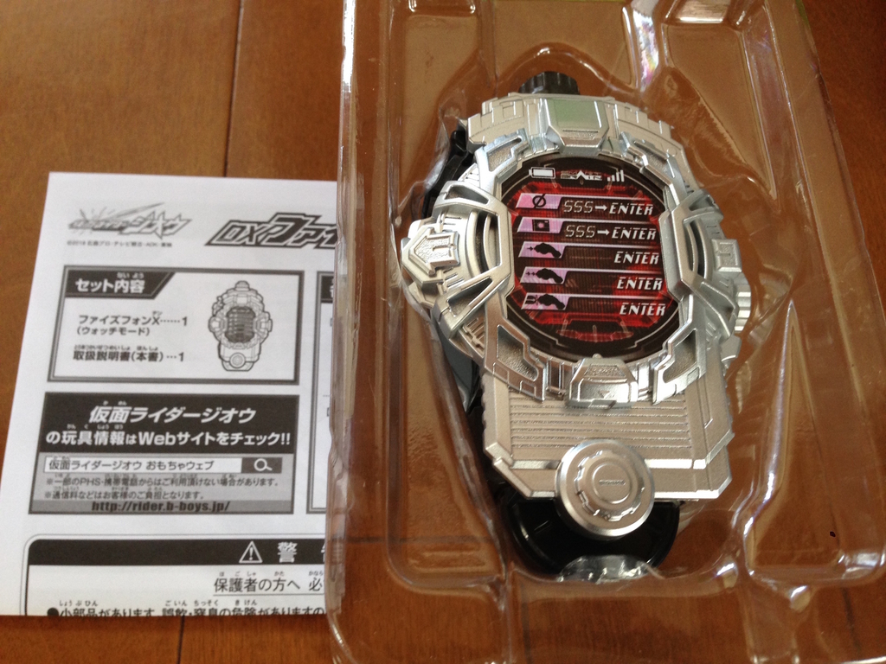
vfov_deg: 42.9
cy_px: 332
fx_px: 845
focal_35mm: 33
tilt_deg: -67.9
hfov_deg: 55.4
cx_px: 443
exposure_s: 1/20
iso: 100
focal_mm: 4.12
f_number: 2.4
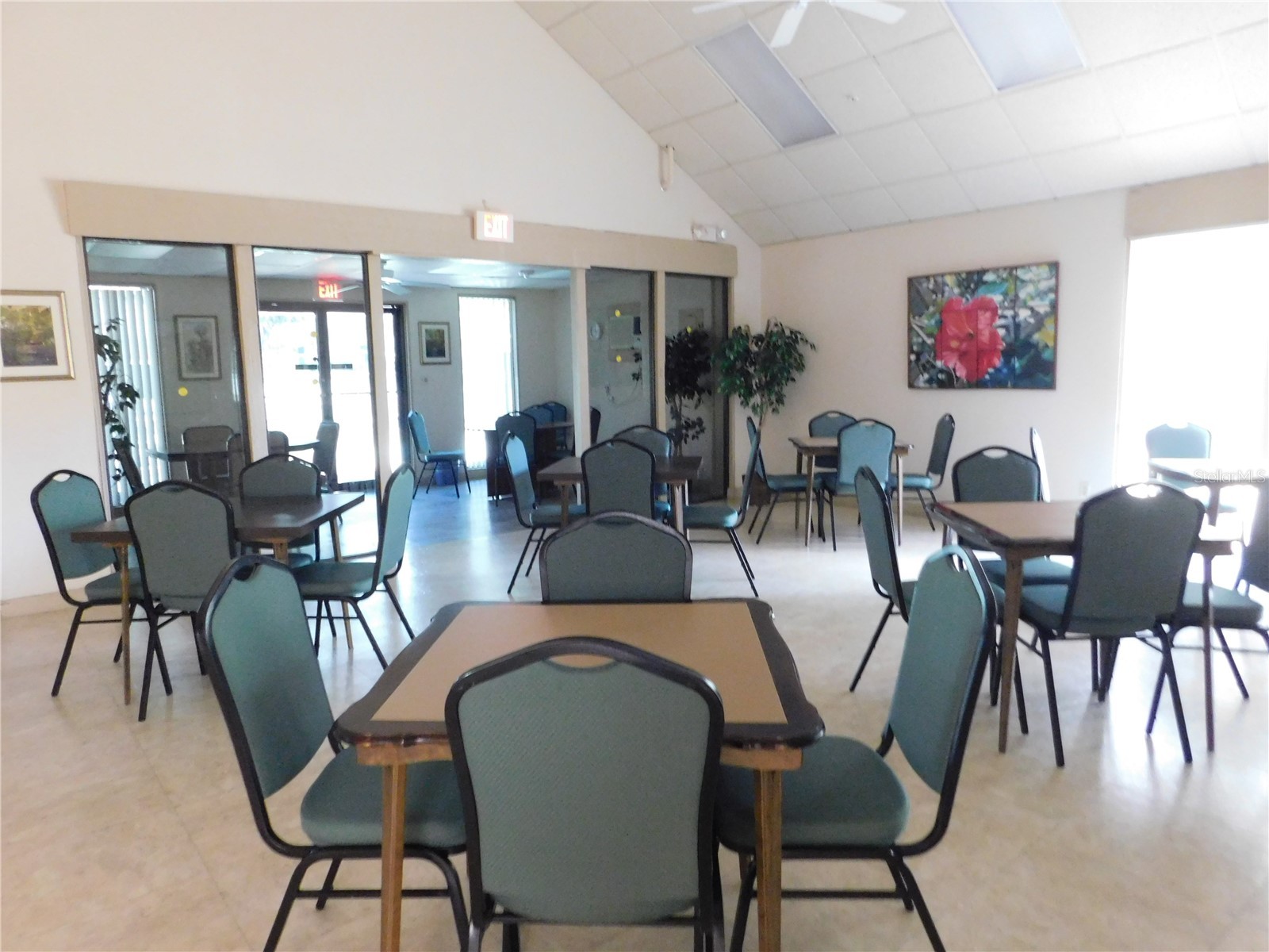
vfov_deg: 58.9
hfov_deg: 73.9
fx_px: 843
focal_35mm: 23
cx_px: 634
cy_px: 476
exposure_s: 1/6
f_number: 3
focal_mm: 4
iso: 800
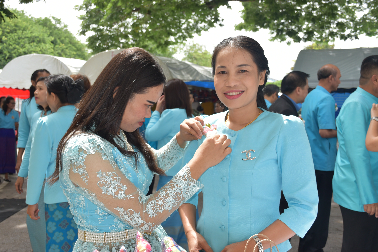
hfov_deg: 49.6
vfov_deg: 34.2
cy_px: 126
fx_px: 409
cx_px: 189
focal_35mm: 39
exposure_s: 1/160
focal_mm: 26
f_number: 6.3
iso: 100
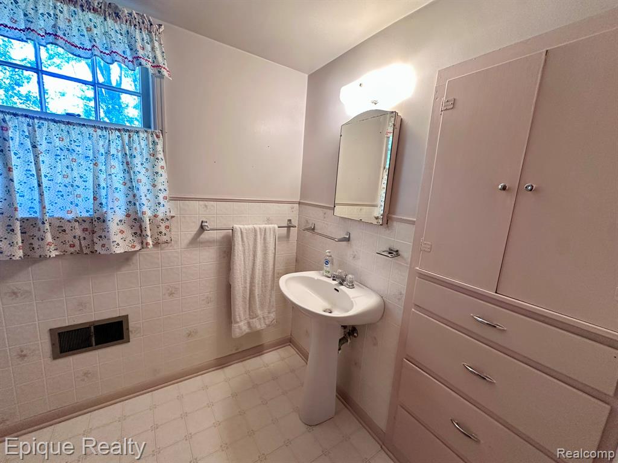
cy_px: 232
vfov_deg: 85.7
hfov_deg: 102.1
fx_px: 250
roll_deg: -4.3
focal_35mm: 14
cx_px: 309
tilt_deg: -10.1
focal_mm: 2.22
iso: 200
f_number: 2.2
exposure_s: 1/60
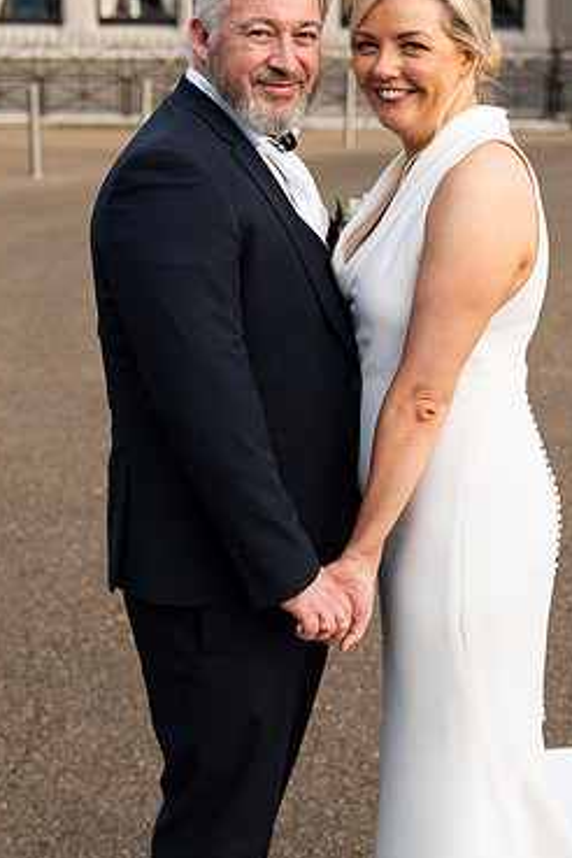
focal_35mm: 67
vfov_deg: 30.1
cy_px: 393
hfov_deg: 20.3
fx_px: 1597
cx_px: 319
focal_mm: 37
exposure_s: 1/200
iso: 125
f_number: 2.8
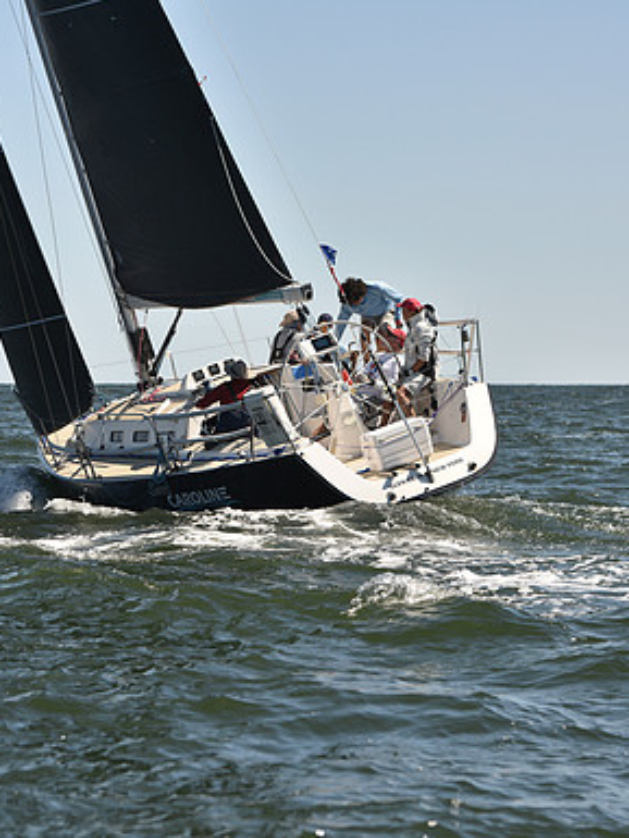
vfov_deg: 13.6
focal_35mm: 145
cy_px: 419
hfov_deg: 10.2
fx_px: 3511
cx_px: 270
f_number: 4
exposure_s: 1/1250
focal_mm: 100
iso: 250
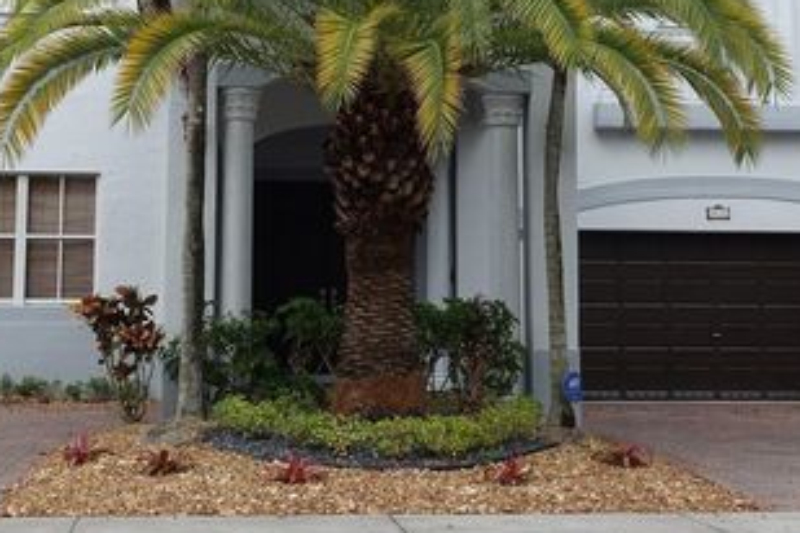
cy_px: 128
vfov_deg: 19.9
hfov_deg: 29.6
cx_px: 362
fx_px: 1511
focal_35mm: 68
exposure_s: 1/200
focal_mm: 15.52
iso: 125
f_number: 5.6
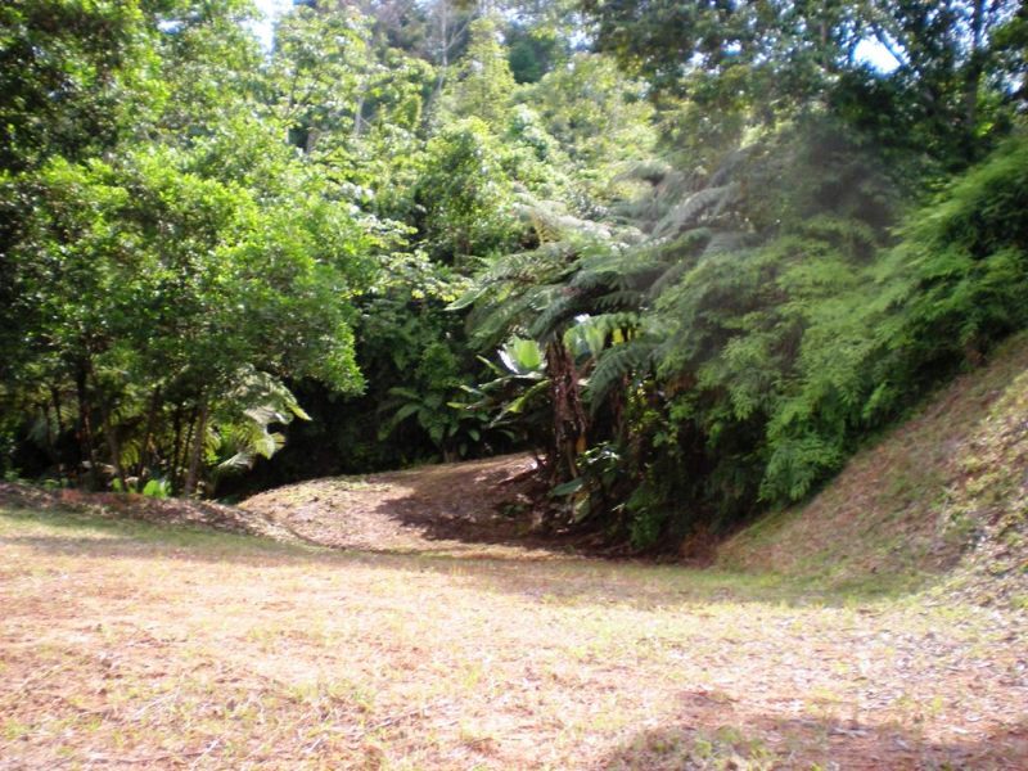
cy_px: 386
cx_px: 514
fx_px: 1128
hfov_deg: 49.0
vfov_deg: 37.7
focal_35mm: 38
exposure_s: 1/246
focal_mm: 6.3
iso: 64
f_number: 3.1
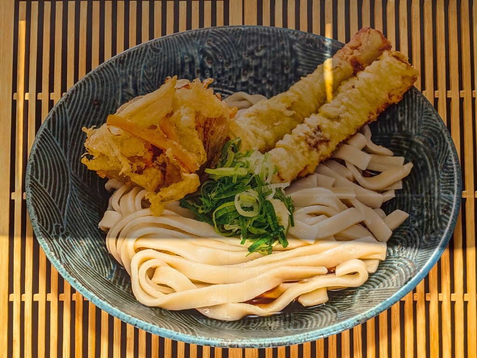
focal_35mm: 49
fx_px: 675
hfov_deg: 38.9
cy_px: 179
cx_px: 238
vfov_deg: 29.7
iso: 22
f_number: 1.68
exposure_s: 1/2294
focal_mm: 6.9
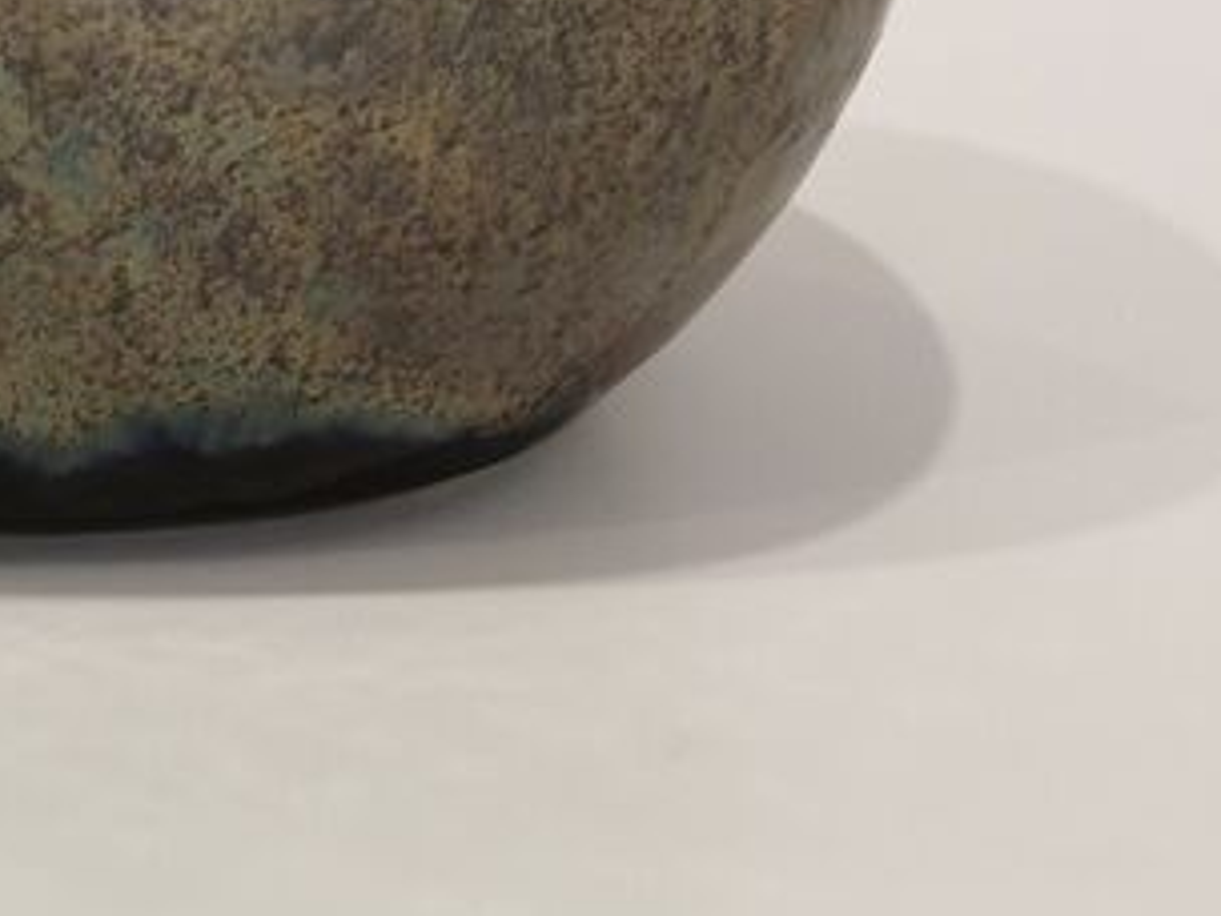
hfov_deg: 20.6
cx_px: -80
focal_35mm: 91
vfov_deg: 15.2
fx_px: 3210
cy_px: -386
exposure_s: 1/50
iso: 100
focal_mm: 5.58
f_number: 1.8
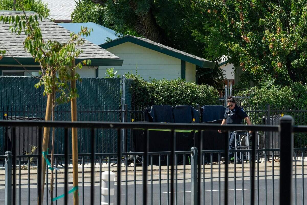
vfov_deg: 11.4
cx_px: 154
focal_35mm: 120
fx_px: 1023
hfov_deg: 17.1
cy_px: 102
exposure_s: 1/250
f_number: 11
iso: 200
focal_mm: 120
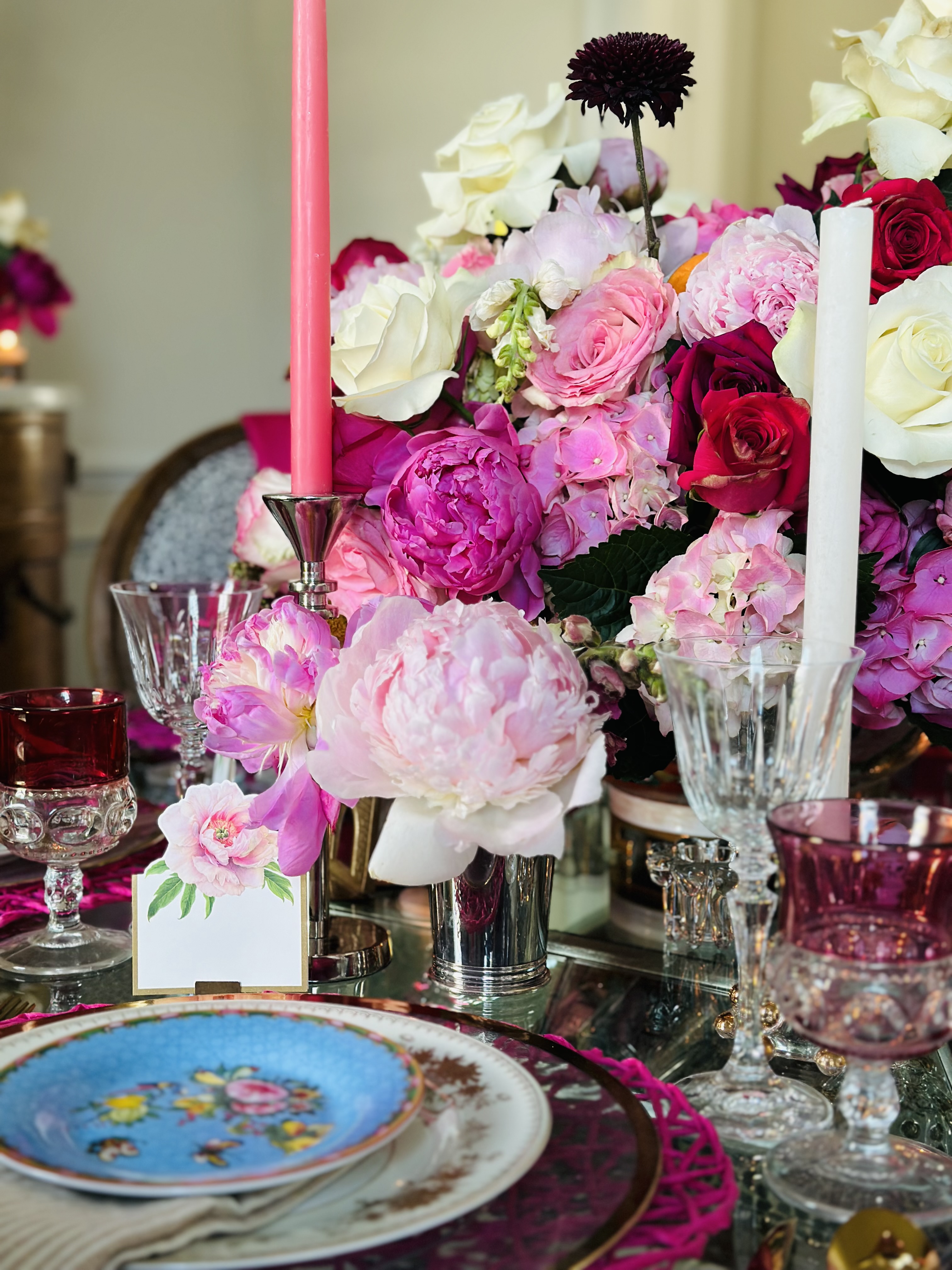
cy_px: 635
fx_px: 1760
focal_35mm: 48
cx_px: 476
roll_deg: -1.1
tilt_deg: -5.9
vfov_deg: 39.7
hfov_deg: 30.3
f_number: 1.78
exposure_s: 1/60
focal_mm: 6.86
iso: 160
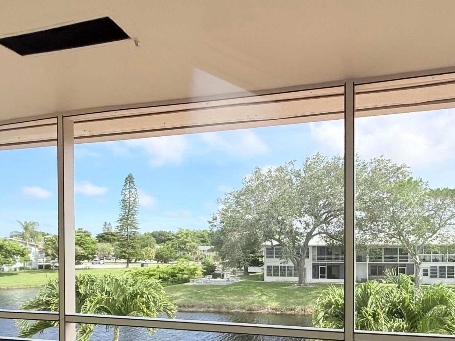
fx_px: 355
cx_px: 301
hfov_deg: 63.7
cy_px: 253
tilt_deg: +0.3
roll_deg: +0.4
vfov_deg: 49.4
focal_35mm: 27
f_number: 2.2
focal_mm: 2.22
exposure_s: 1/709
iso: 50
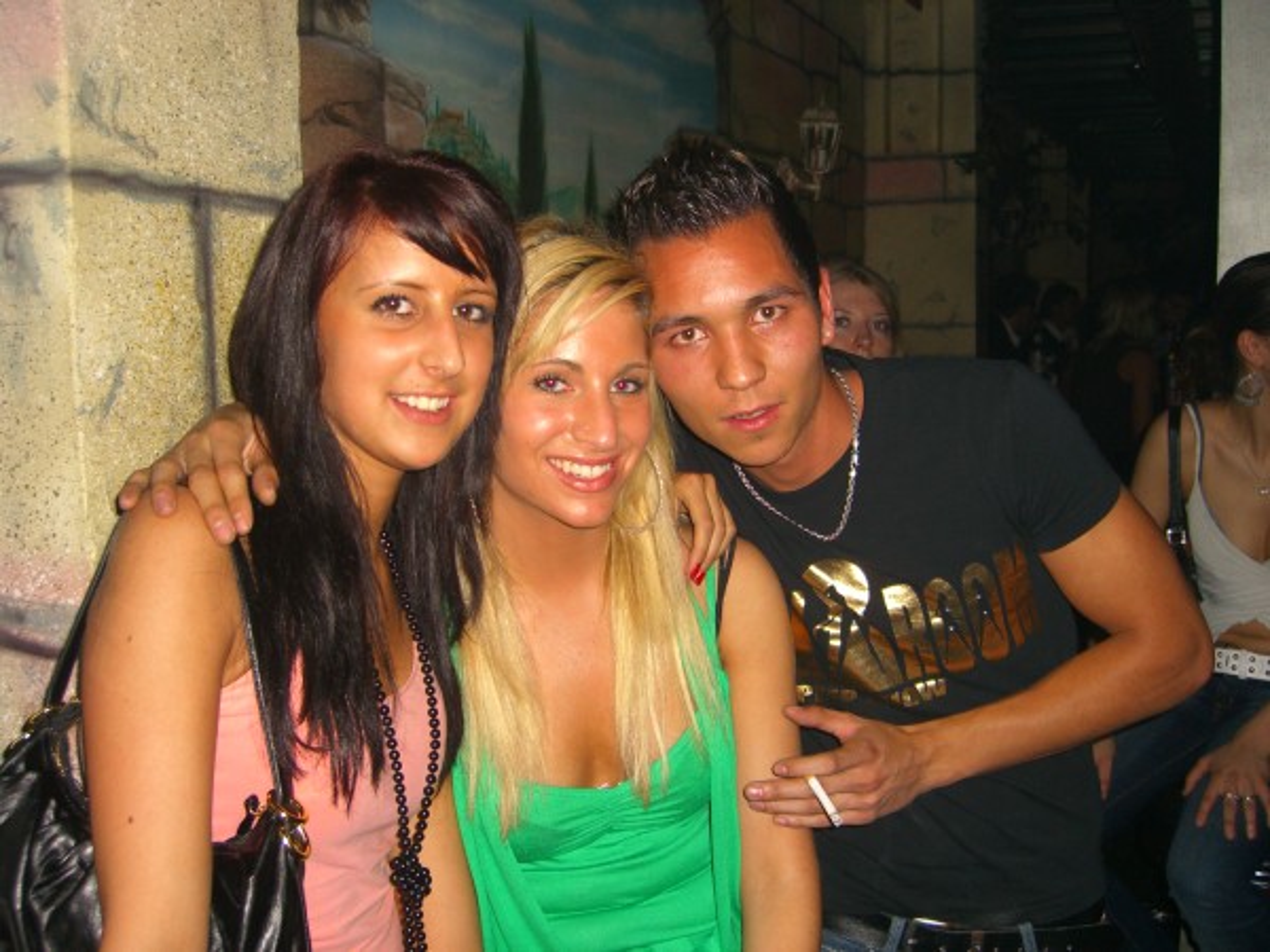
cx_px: 635
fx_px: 1394
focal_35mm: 38
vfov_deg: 37.7
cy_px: 476
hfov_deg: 49.0
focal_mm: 7.9
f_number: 2.8
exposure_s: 1/60
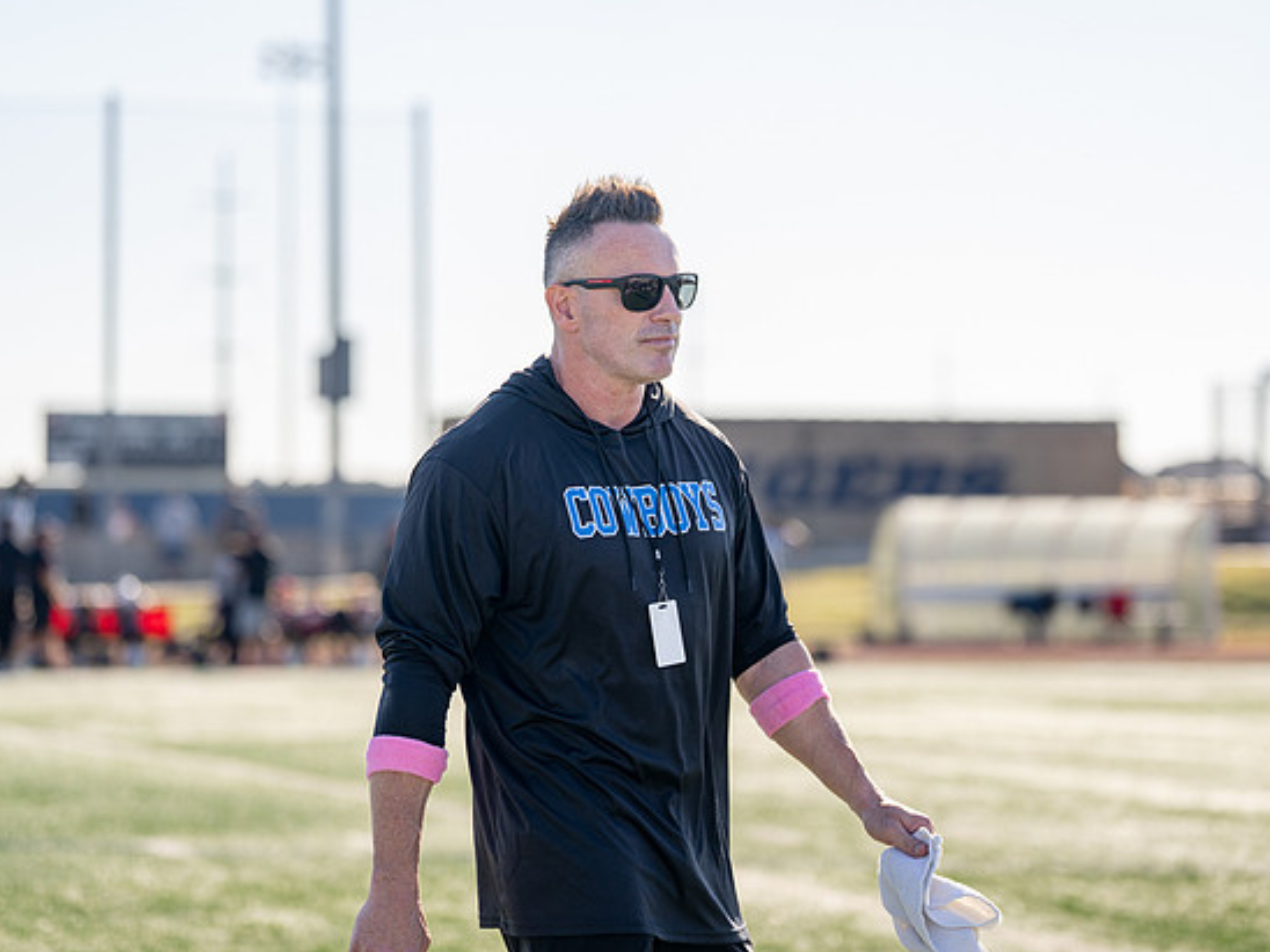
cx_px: 627
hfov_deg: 15.3
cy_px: 481
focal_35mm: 129
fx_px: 4733
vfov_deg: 11.5
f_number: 2.8
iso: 160
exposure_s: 1/1600
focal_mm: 115
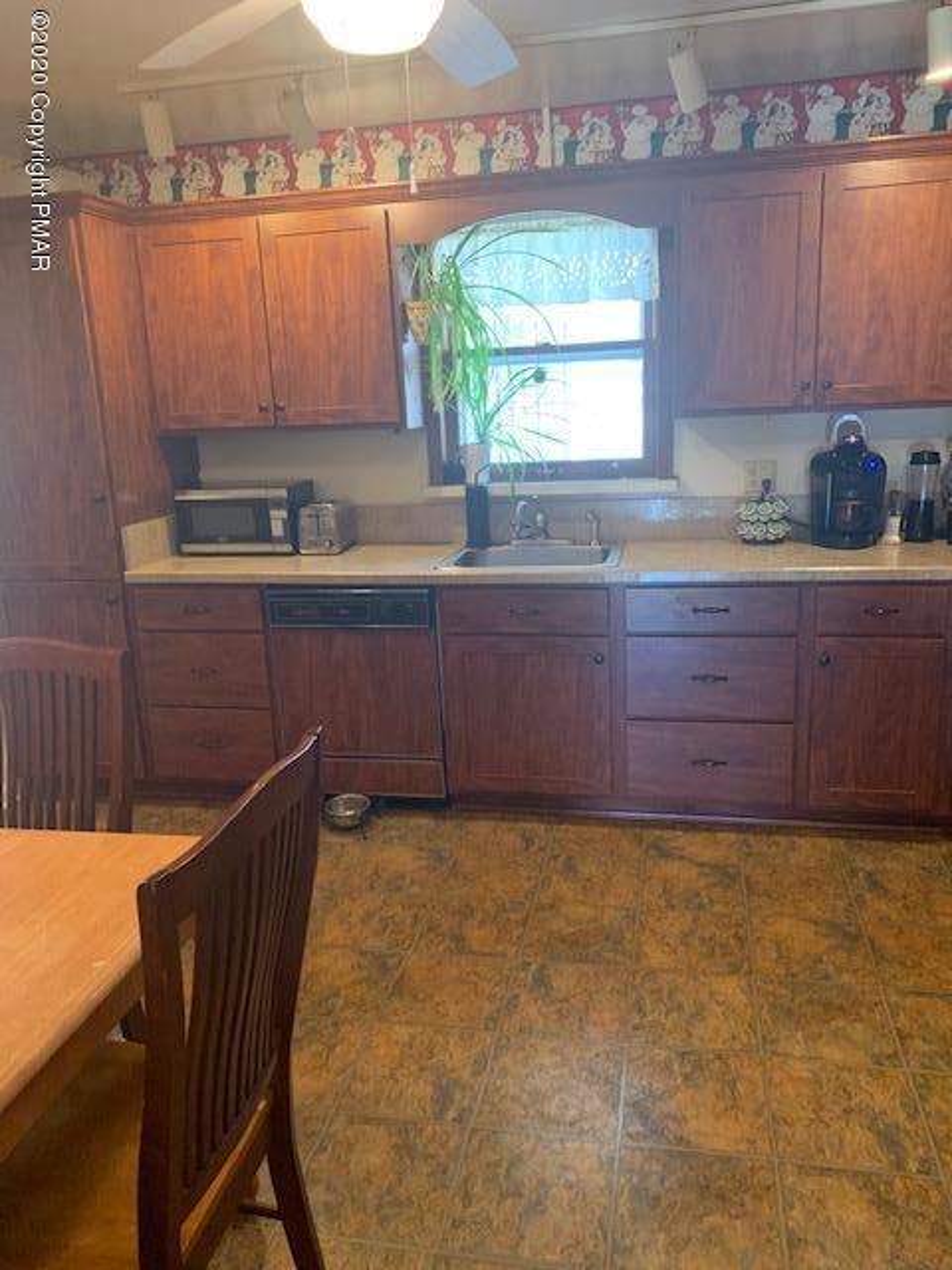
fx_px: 953
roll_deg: +2.7
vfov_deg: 67.3
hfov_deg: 53.1
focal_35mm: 26
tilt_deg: -12.3
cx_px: 476
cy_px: 635
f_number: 1.8
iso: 400
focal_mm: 4.25
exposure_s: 1/40
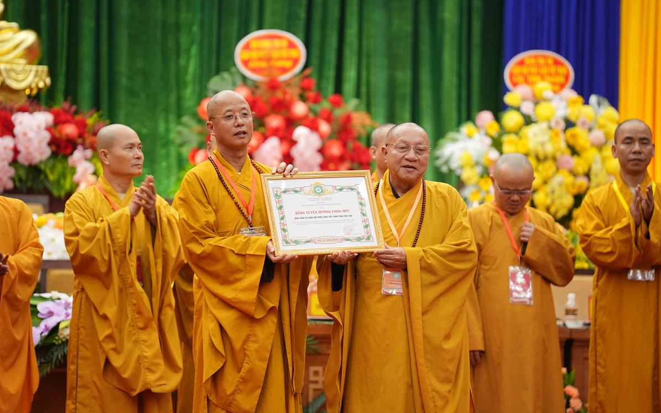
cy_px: 215
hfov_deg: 10.2
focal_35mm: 205
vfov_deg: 6.4
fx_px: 3693
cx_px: 332
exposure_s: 1/125
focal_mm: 200
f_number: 2.8
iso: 1250
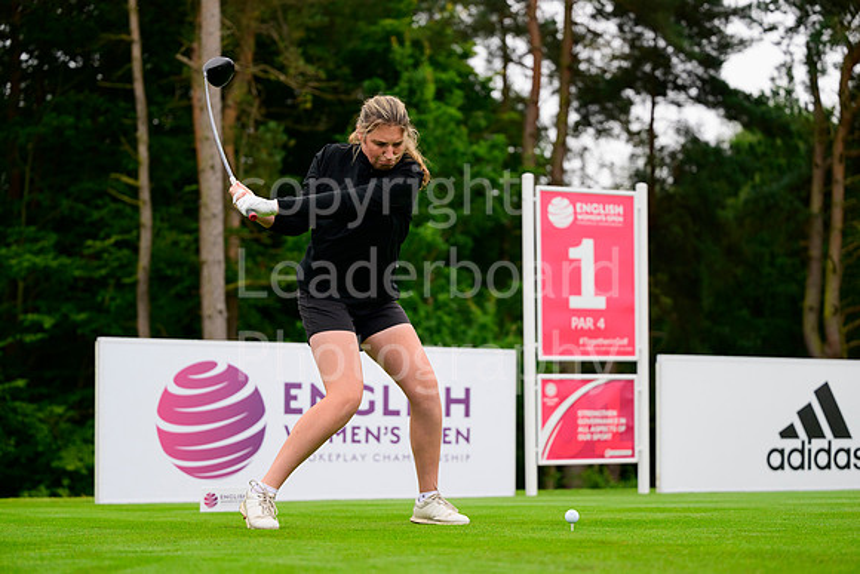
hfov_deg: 27.3
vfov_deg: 18.4
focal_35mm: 74
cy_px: 287
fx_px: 1768
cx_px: 430
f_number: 2.8
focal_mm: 74
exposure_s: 1/3200
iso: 1000
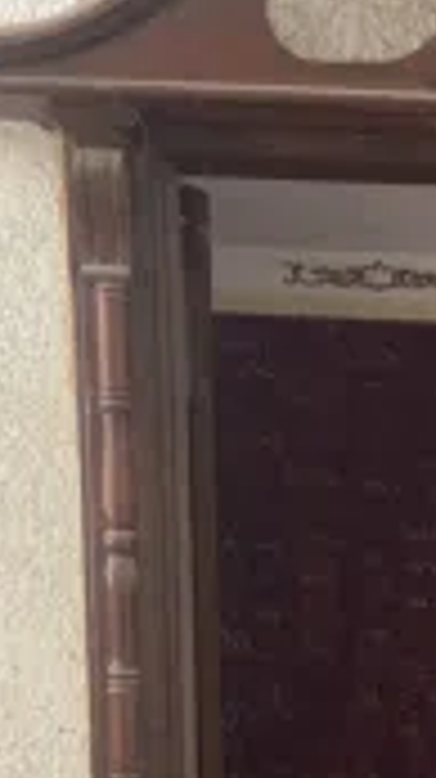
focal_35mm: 63
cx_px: 571
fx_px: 1298
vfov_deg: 31.2
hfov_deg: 17.8
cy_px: 756
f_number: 1.6
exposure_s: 1/60
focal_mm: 5.1
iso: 200
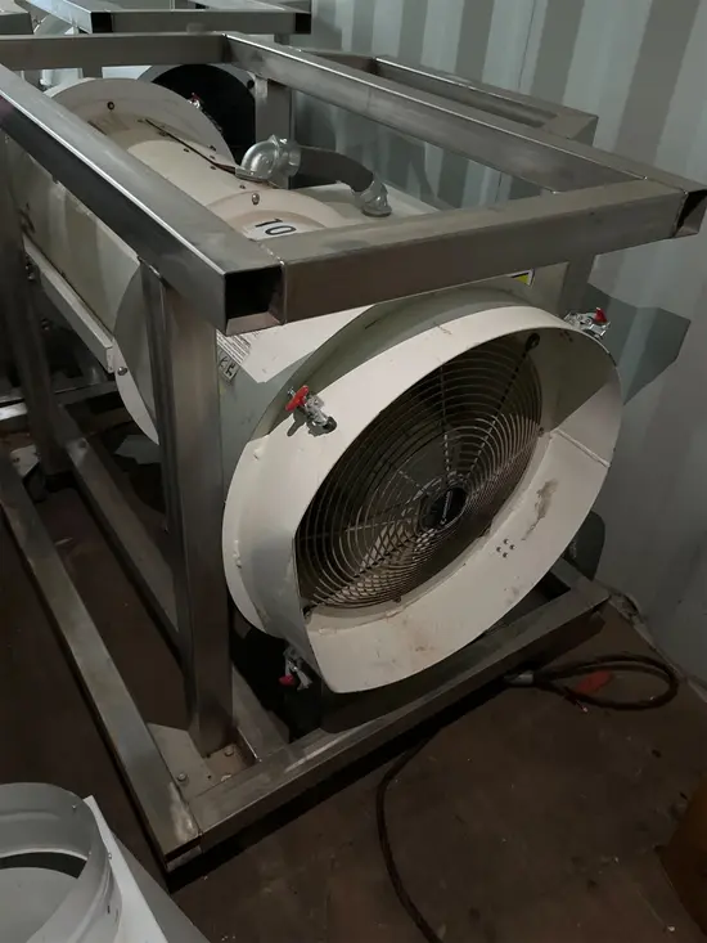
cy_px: 472
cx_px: 354
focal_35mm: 26
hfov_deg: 53.1
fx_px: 708
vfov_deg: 67.3
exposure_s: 1/30
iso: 800
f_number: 1.6
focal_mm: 5.1
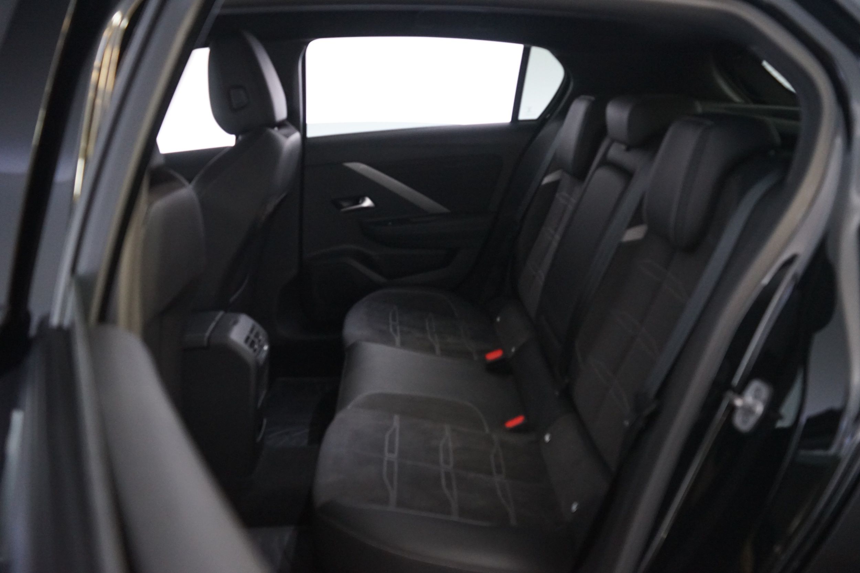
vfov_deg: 38.9
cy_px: 286
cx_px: 430
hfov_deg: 55.8
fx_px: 812
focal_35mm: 34
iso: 4000
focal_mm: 34
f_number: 4.5
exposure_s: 1/13
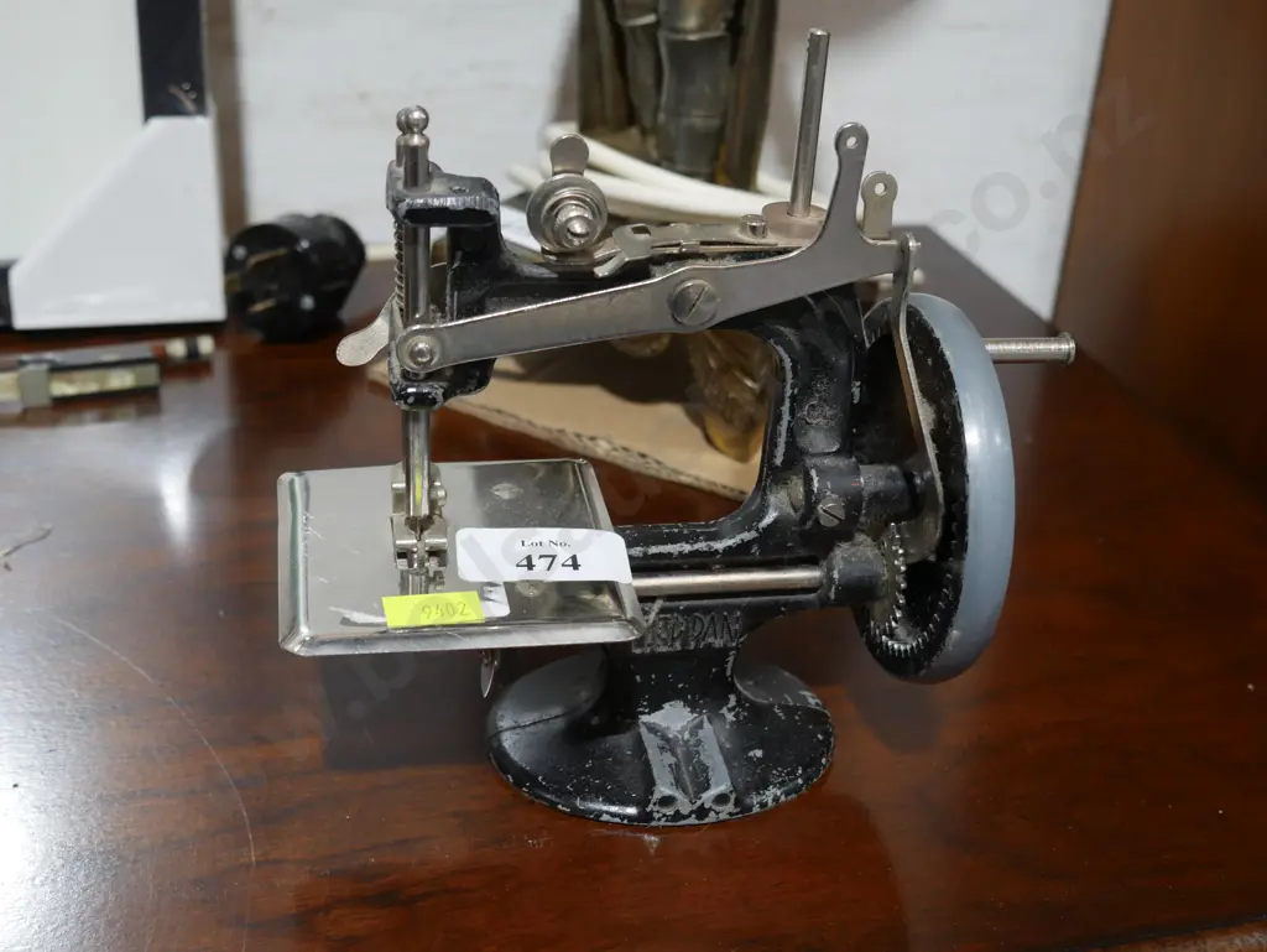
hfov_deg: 41.2
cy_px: 476
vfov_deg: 31.5
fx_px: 1684
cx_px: 634
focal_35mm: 46
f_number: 5.1
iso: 640
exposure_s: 1/60
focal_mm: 23
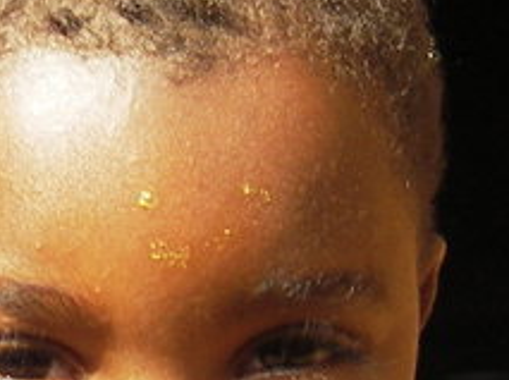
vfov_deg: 8.1
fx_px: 2686
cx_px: -196
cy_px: 191
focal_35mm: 183
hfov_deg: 10.5
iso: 50
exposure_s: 1/125
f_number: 3.3
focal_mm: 6.3
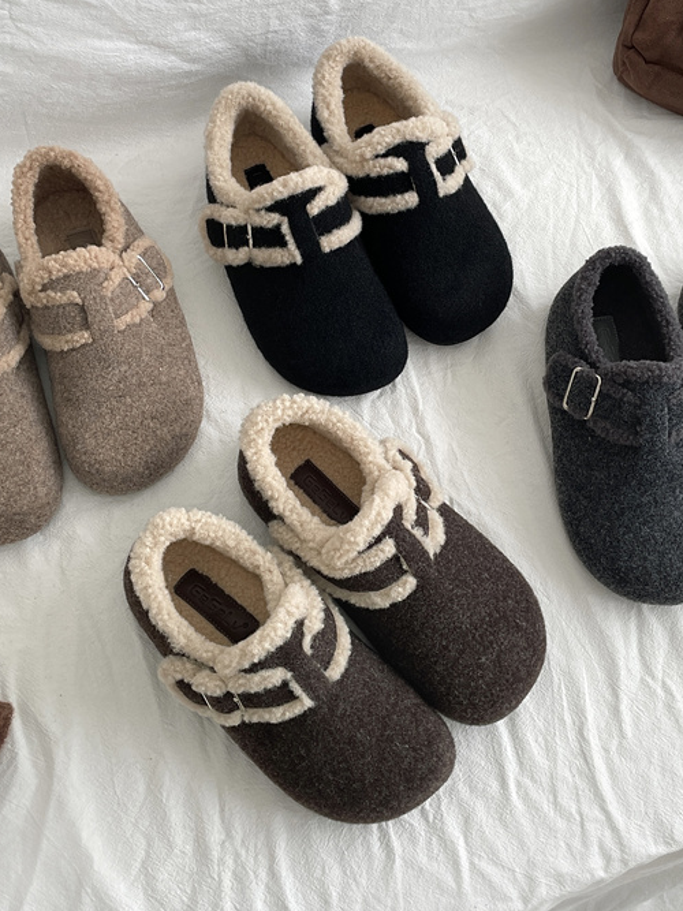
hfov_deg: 36.8
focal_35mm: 39
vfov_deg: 47.7
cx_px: 361
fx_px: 1026
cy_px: 380
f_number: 1.6
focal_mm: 4.2
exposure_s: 1/211
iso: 32
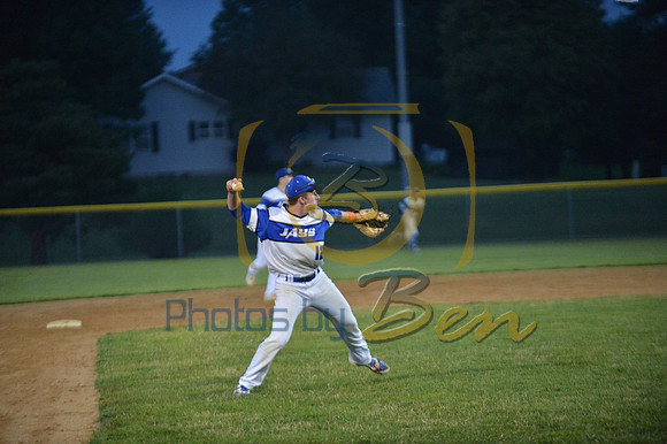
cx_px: 334
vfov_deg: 6.9
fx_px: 3703
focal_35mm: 200
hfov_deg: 10.3
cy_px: 222
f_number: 2.8
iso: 5600
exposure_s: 1/1600
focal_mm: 200
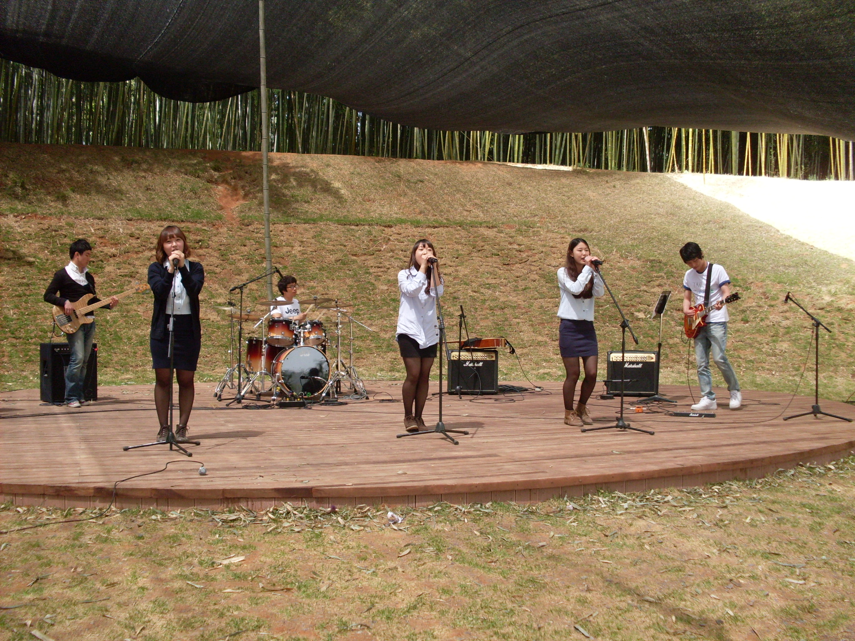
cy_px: 320
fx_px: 939
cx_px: 428
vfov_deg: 37.7
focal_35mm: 38
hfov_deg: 49.0
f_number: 2.8
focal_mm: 6.3
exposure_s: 1/125
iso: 80
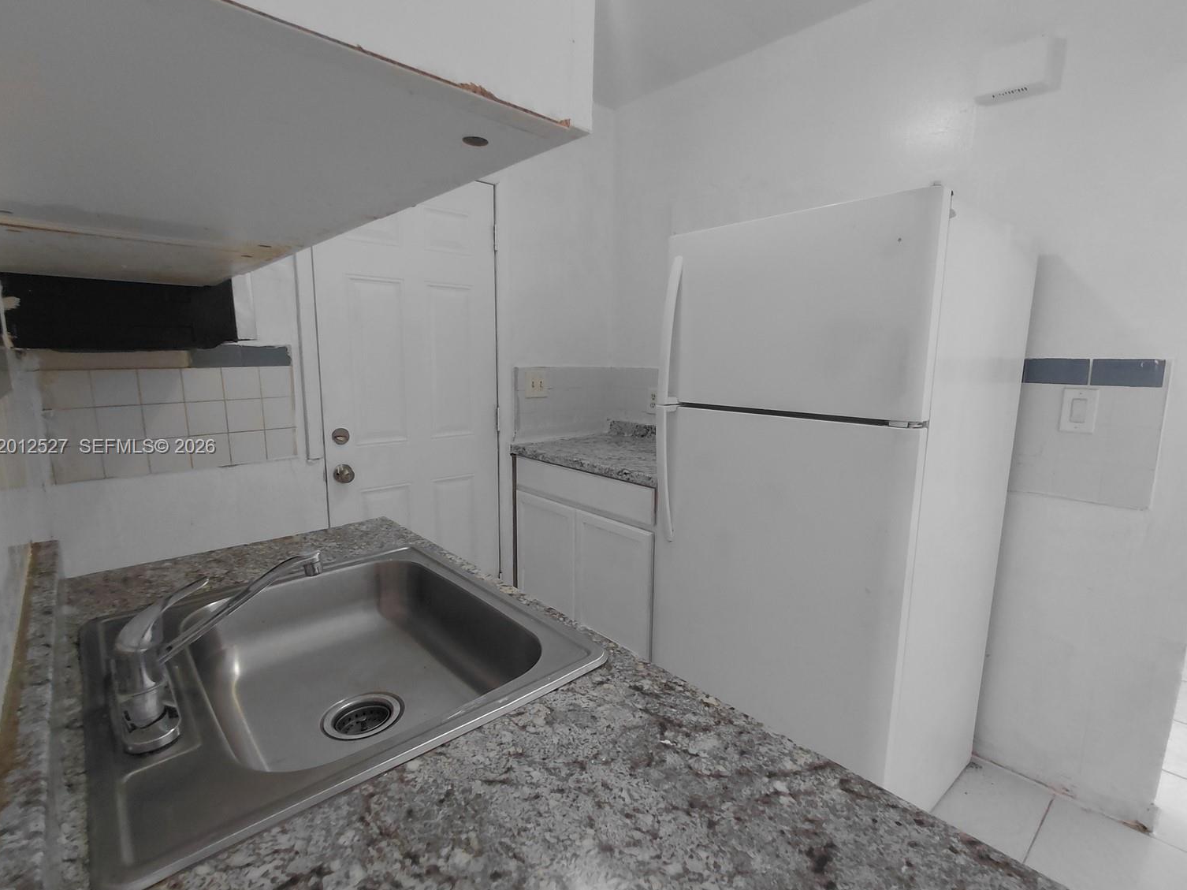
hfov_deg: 91.0
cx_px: 601
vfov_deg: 74.7
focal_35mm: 17
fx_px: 583
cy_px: 448
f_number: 2.2
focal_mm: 1.64
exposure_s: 1/60
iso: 160
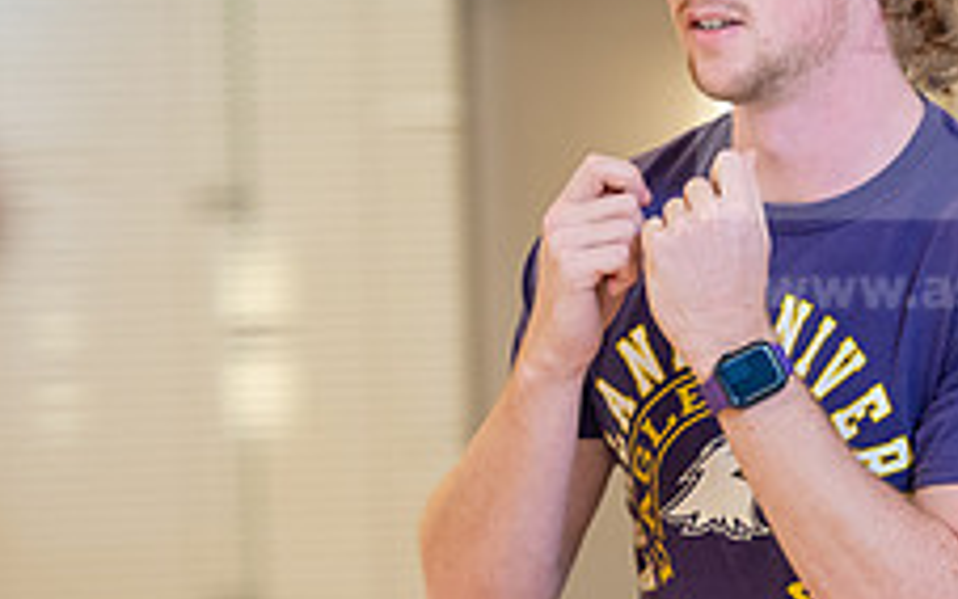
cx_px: 570
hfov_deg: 6.5
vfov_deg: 4.0
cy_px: 378
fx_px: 8487
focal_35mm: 325
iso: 1000
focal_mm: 125
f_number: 3.2
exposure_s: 1/200
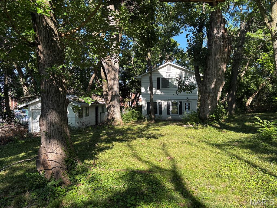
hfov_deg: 67.3
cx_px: 138
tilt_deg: -2.0
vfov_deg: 53.1
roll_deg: +0.6
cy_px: 104
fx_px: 208
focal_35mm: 26
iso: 50
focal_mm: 5.96
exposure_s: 1/818
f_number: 1.6
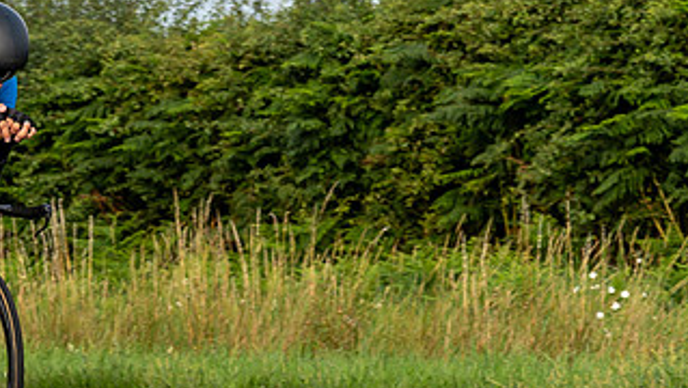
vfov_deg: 4.5
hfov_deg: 7.9
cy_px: 233
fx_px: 4984
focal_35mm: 273
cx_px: -20
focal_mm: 71
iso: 160
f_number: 4.5
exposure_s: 1/640
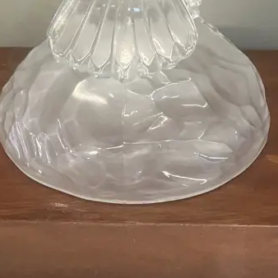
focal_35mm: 75
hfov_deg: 23.0
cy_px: -72
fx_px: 681
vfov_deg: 21.1
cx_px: 121
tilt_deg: -17.0
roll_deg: +0.8
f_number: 1.8
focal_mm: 3.99
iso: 250
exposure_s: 1/50
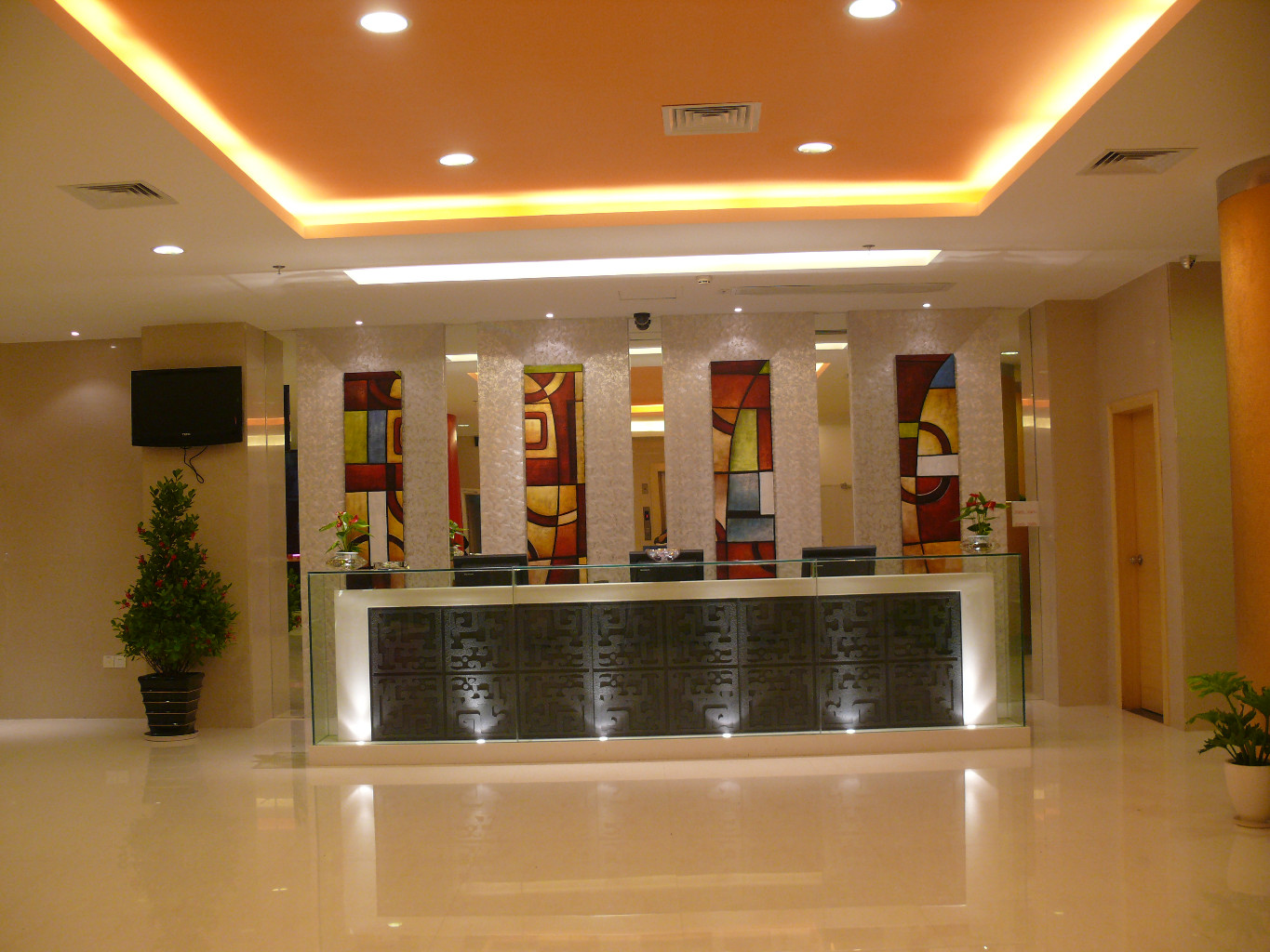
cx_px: 635
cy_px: 476
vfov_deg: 40.7
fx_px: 1284
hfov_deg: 52.6
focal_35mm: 35
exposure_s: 1/30
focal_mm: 7.4
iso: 125
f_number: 2.8
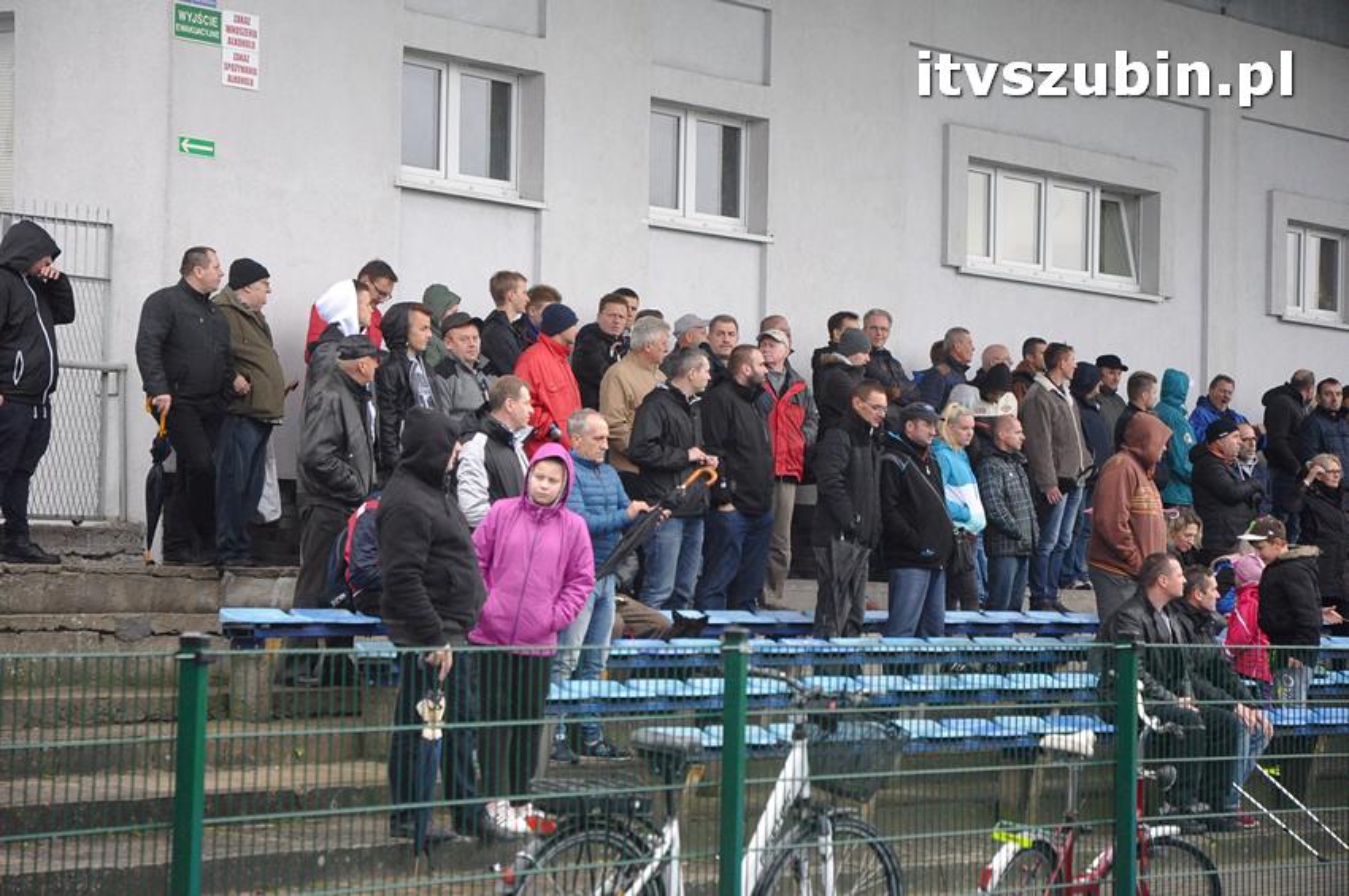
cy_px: 448
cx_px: 674
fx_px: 3931
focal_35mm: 105
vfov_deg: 13.0
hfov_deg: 19.5
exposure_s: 1/320
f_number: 4.5
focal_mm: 70
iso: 2000
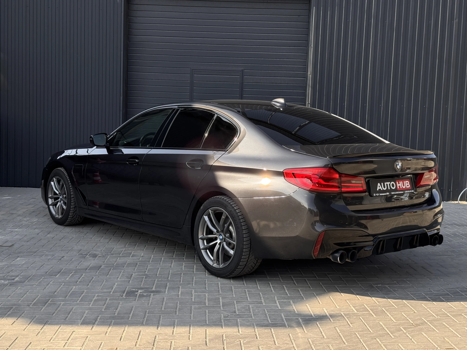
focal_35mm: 48
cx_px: 234
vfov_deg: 30.3
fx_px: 648
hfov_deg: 39.7
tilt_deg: -4.4
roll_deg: -1.4
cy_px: 175
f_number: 1.78
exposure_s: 1/1366
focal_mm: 6.76
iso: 64
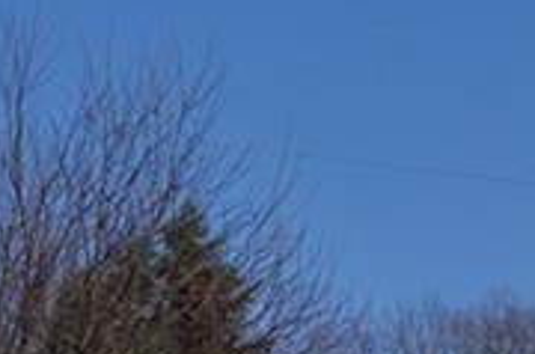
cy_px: 882
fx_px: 3794
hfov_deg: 7.9
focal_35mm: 256
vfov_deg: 5.2
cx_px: 749
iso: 200
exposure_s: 1/500
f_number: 11
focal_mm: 30
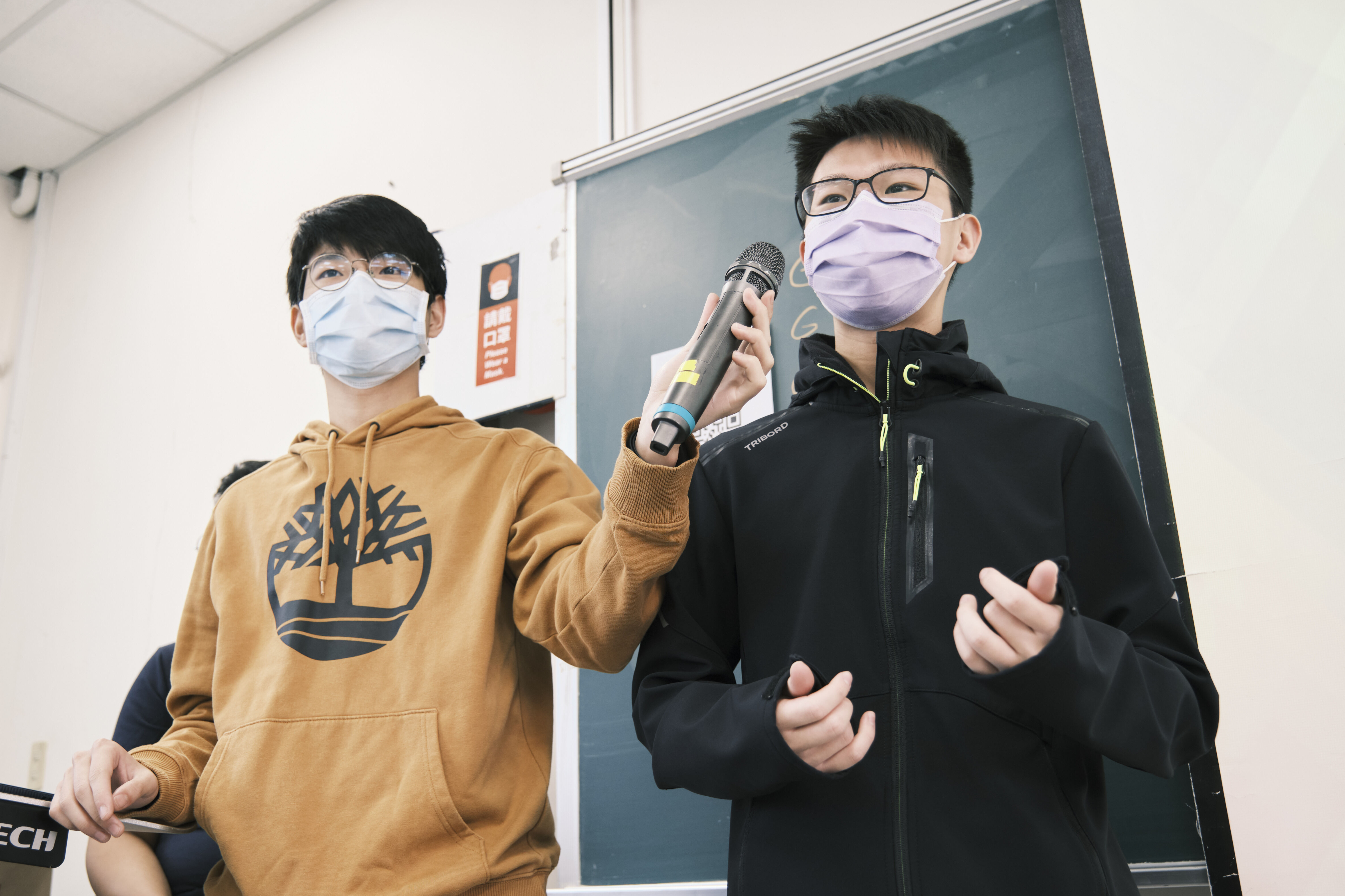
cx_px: 679
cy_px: 448
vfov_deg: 41.1
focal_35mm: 32
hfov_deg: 58.7
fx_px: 1195
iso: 400
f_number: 2.8
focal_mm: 20.6
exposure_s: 1/90
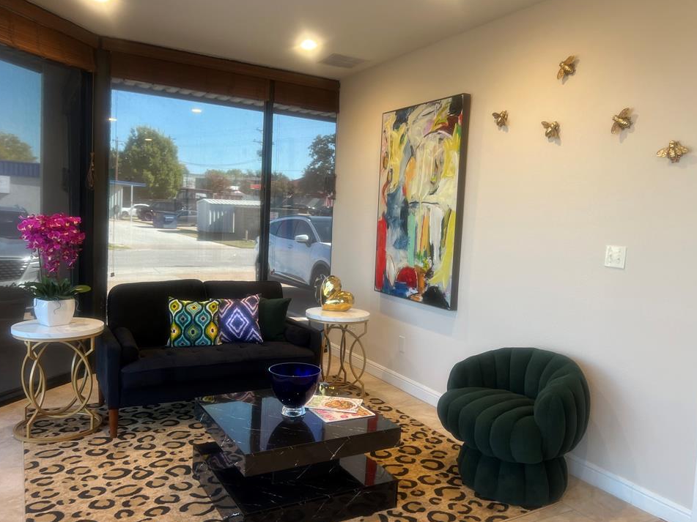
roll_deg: -3.5
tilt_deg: -3.7
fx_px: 564
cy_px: 251
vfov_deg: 49.7
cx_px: 341
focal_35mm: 28
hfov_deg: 63.4
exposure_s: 1/120
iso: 125
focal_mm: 5.7
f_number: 1.5
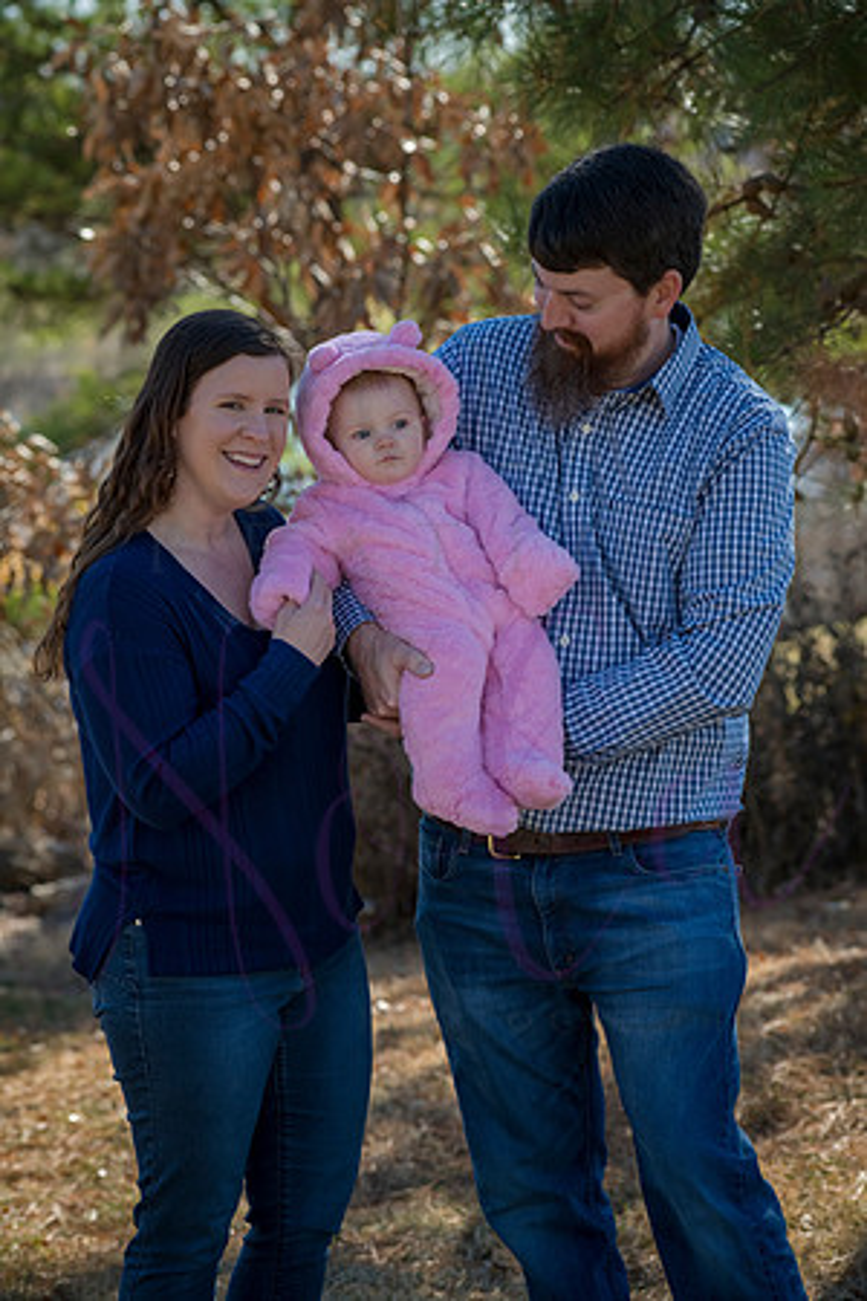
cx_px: 434
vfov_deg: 17.1
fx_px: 4335
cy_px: 650
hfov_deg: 11.4
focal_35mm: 120
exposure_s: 1/500
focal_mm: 120
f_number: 6.3
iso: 400
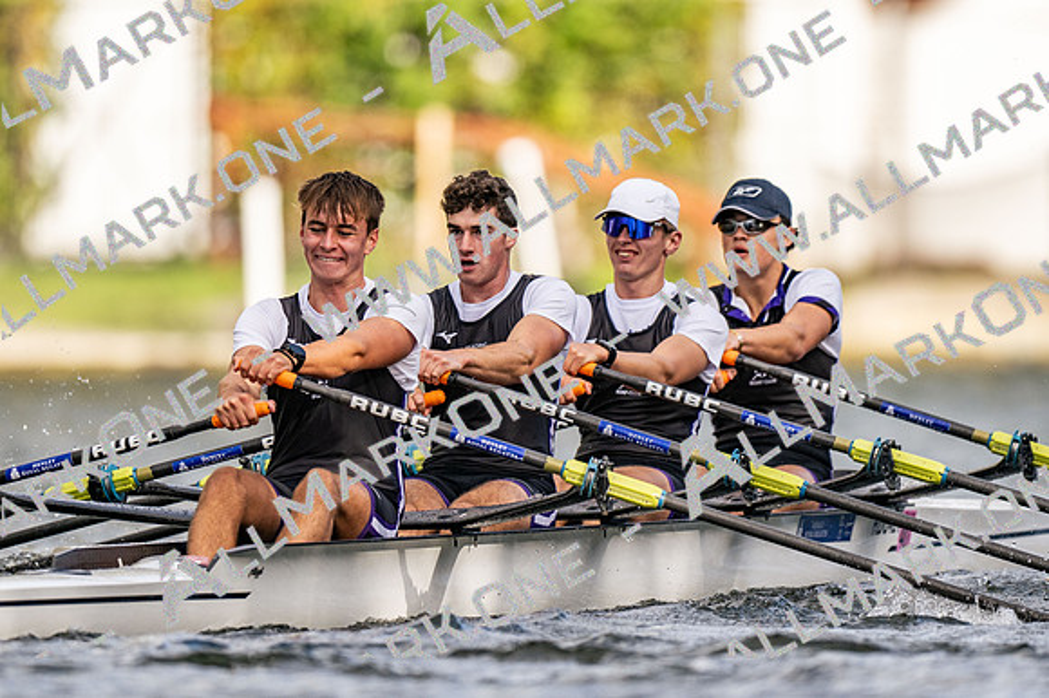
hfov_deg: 2.3
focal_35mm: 900
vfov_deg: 1.5
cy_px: 349
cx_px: 524
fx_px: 26209
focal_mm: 600
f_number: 4
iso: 220
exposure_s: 1/2500
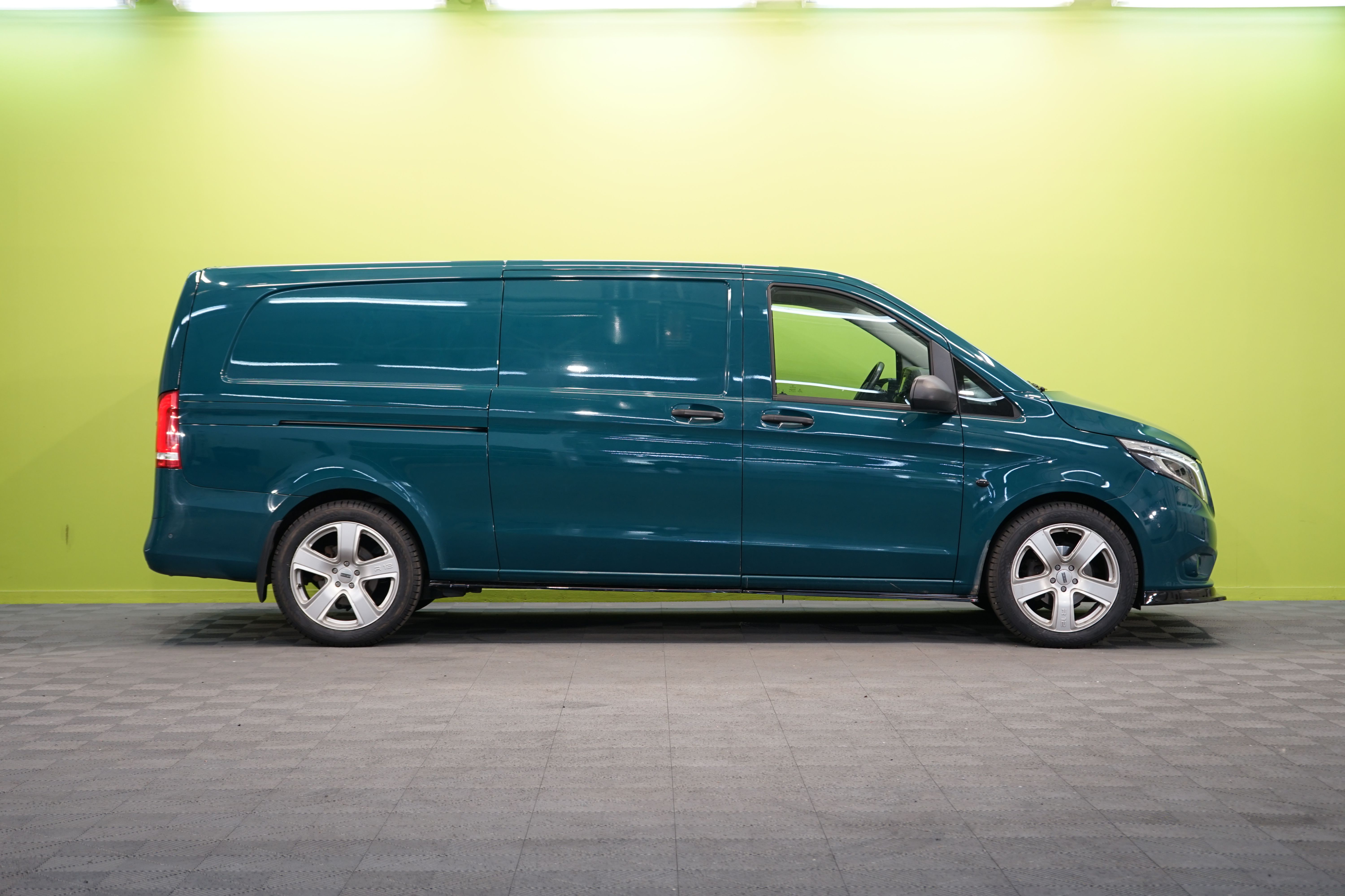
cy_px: 448
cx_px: 672
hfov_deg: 34.5
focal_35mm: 58
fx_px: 2167
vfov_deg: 23.4
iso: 400
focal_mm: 58
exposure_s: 1/25
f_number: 5
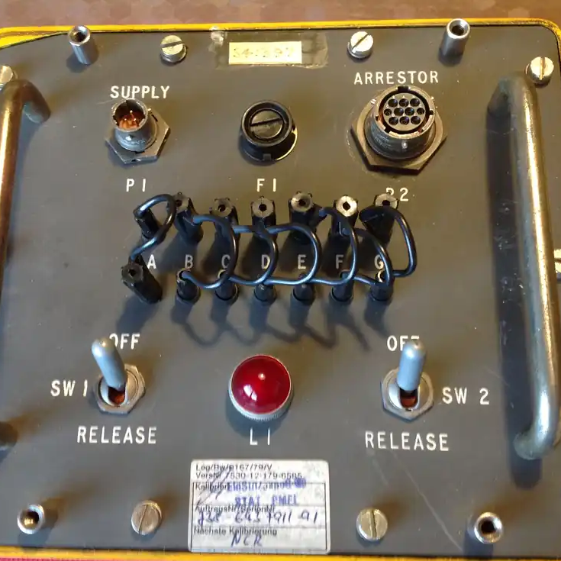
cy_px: 284
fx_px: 770
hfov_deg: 40.0
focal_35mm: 42
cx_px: 261
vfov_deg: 40.0
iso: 100
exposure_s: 1/15
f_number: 2.4
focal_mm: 4.28
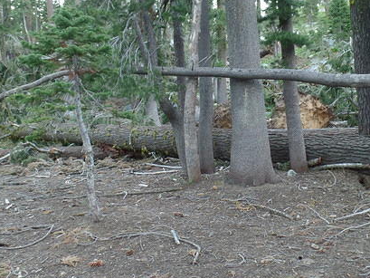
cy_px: 136
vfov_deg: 39.7
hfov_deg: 51.1
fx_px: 385
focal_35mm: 36
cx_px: 213
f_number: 2.8
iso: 240
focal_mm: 4.1
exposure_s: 1/30
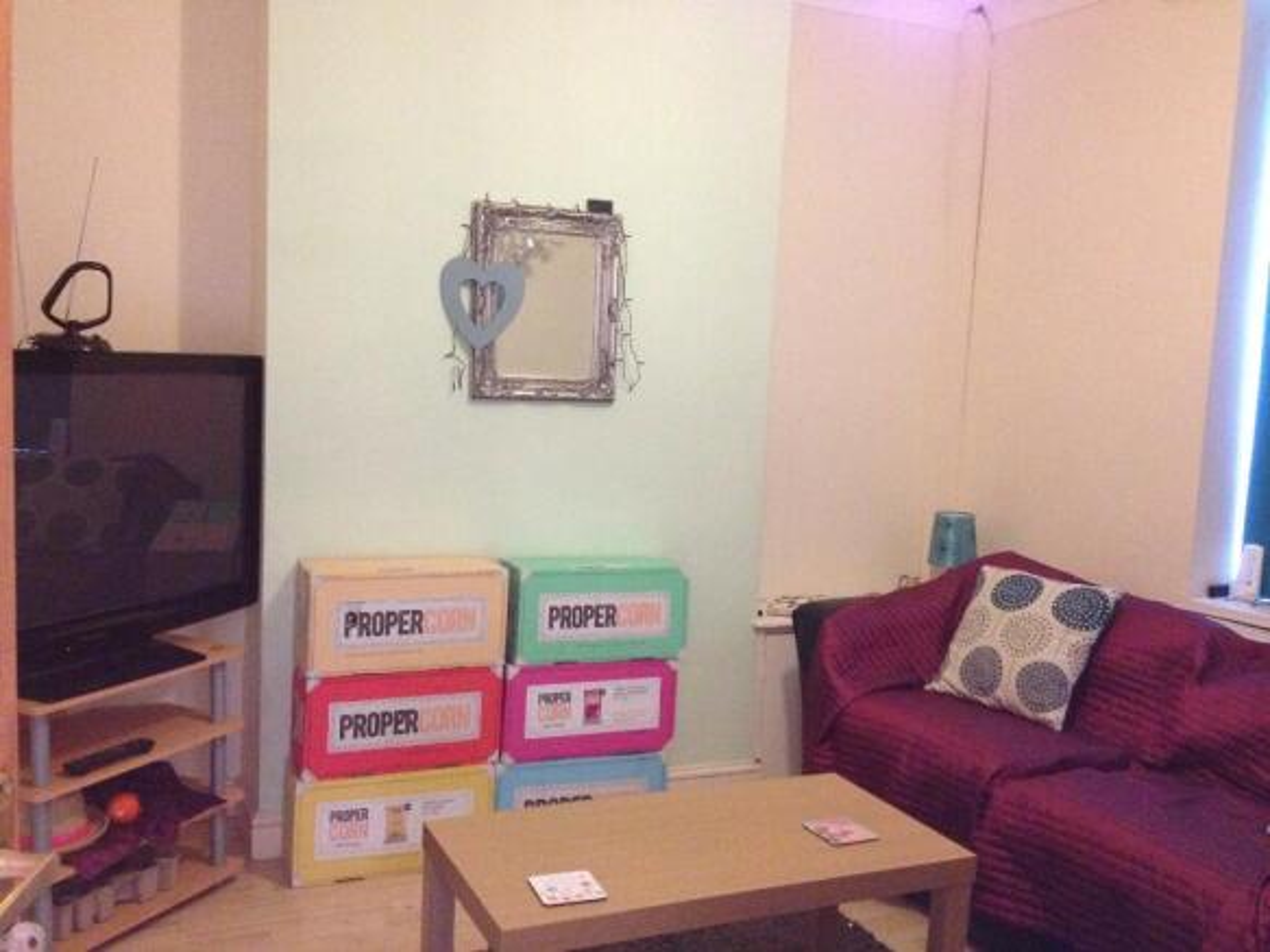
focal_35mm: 35
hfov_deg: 52.6
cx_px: 635
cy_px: 476
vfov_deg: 40.7
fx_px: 1284
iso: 500
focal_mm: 4.28
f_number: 2.4
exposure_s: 1/15
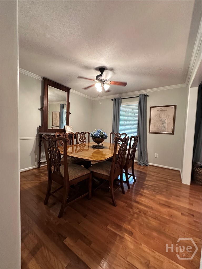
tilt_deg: -4.4
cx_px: 101
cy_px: 134
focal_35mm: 14
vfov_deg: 102.1
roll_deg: -2.2
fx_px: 109
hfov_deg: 85.7
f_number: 2.2
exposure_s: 1/60
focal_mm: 2.22
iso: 640
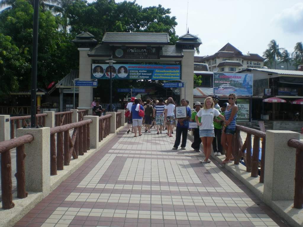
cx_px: 152
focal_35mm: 38
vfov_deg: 37.7
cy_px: 114
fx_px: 333
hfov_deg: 49.0
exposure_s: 1/502
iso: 50
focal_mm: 6.3
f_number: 4.6
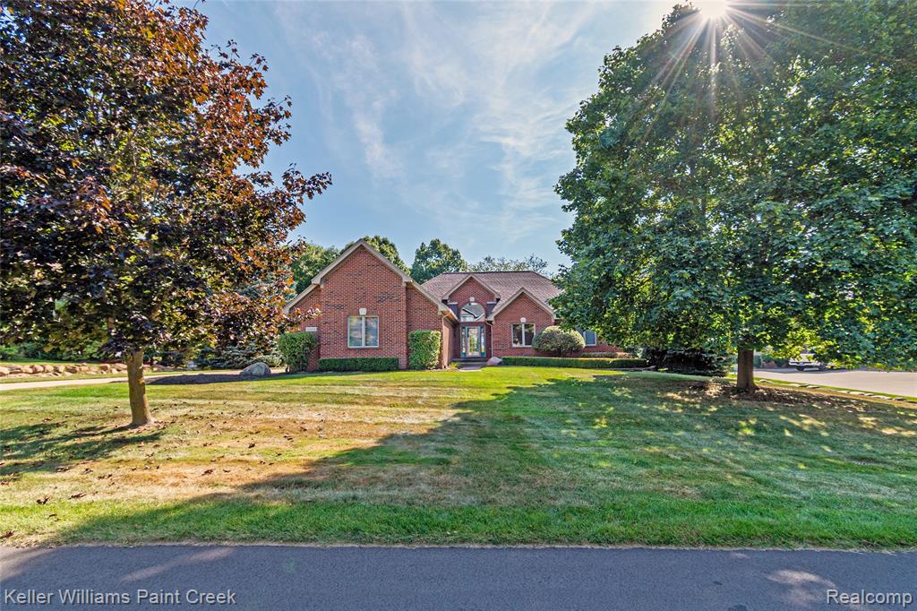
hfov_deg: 100.4
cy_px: 306
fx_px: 382
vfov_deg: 77.3
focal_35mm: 15
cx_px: 458
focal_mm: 10
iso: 100
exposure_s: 1/250
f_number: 6.3
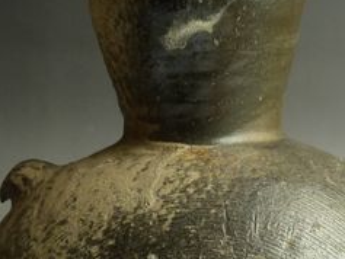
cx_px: 218
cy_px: 331
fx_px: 2174
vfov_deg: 6.8
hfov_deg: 9.1
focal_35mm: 218
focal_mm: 12.5
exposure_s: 1/40
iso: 200
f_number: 3.2
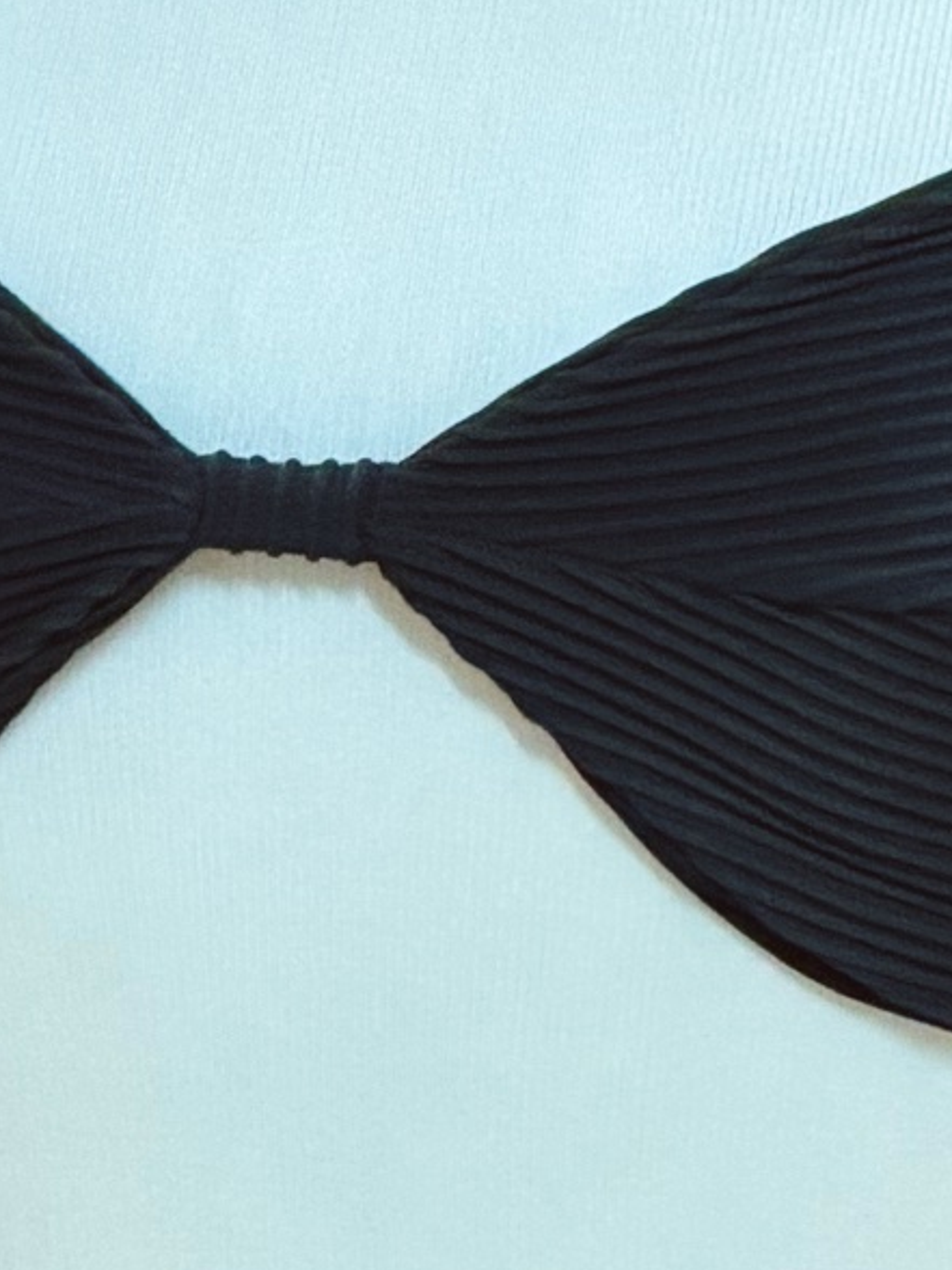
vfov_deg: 3.9
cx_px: 555
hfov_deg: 2.9
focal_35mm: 510
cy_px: 914
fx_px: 18701
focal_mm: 16.89
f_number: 2.8
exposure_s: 1/60
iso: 500
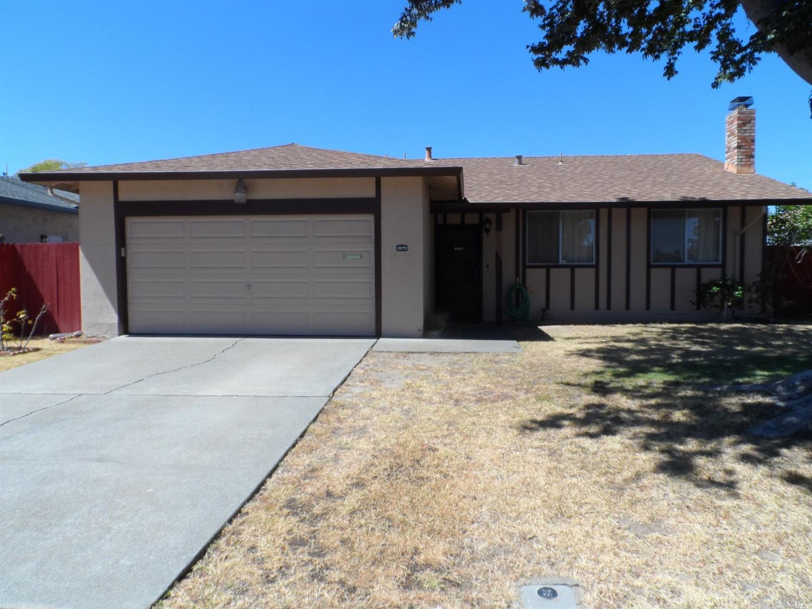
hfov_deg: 71.6
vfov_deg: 56.8
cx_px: 406
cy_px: 304
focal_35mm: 24
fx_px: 563
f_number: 4.5
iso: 80
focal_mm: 4
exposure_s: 1/500
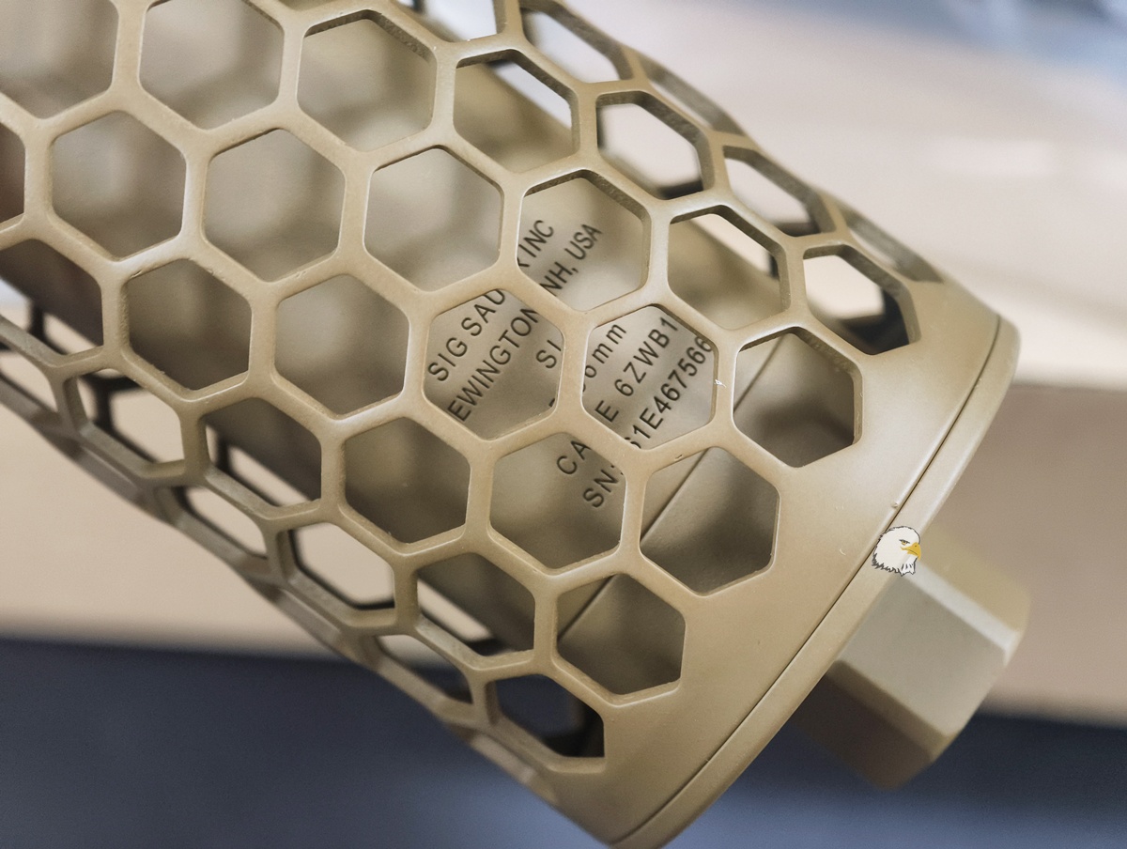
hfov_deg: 23.0
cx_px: 564
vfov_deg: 17.4
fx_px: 2772
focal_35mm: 85
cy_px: 424
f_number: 2.67
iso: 2499
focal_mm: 22.48
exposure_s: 1/24
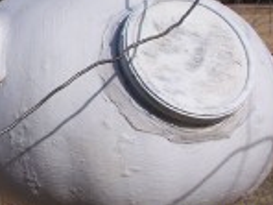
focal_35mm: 138
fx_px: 1088
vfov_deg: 10.7
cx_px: -18
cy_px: 35
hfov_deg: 14.0
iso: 80
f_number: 5.6
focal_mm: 8.5
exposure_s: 1/640
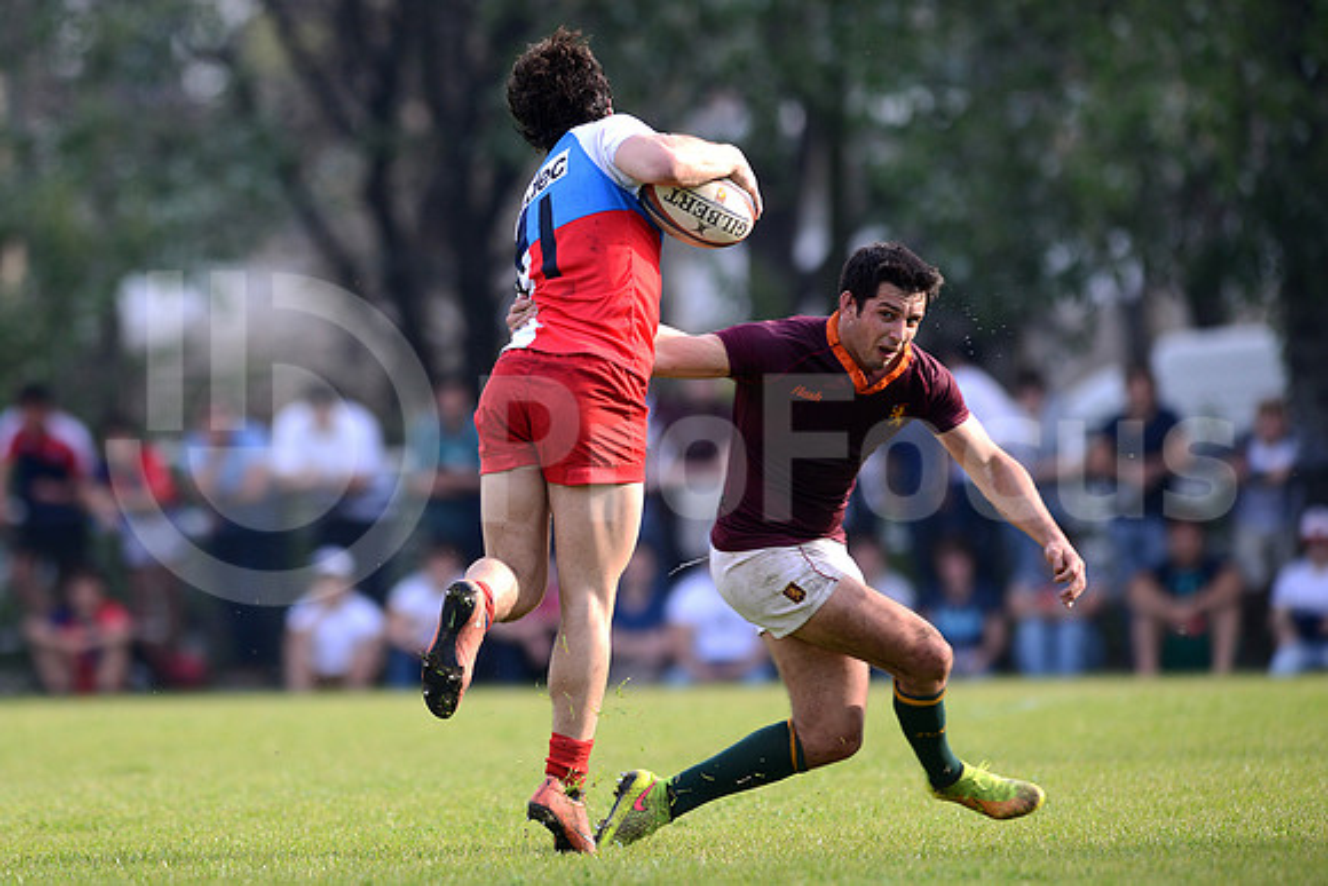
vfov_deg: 3.3
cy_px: 443
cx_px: 664
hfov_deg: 4.9
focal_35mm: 420
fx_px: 15496
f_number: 4
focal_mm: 420
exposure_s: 1/1000
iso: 400
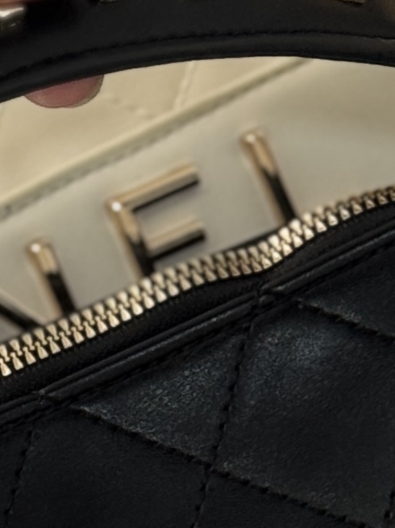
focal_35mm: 296
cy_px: 400
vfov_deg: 6.7
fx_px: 4506
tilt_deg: -47.1
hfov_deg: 5.0
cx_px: 136
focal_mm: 6.76
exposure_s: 1/113
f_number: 1.78
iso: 100
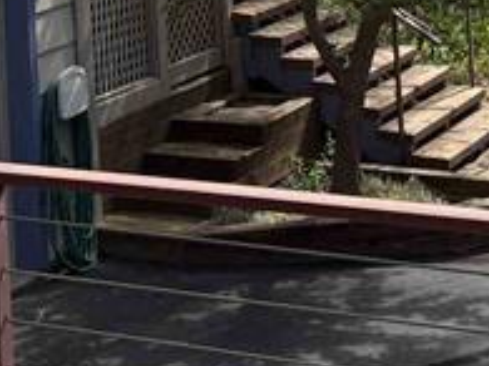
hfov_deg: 15.6
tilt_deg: +2.2
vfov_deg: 10.9
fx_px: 1779
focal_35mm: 126
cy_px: -321
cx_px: 108
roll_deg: +2.1
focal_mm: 6.76
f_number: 1.78
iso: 100
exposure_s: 1/4167
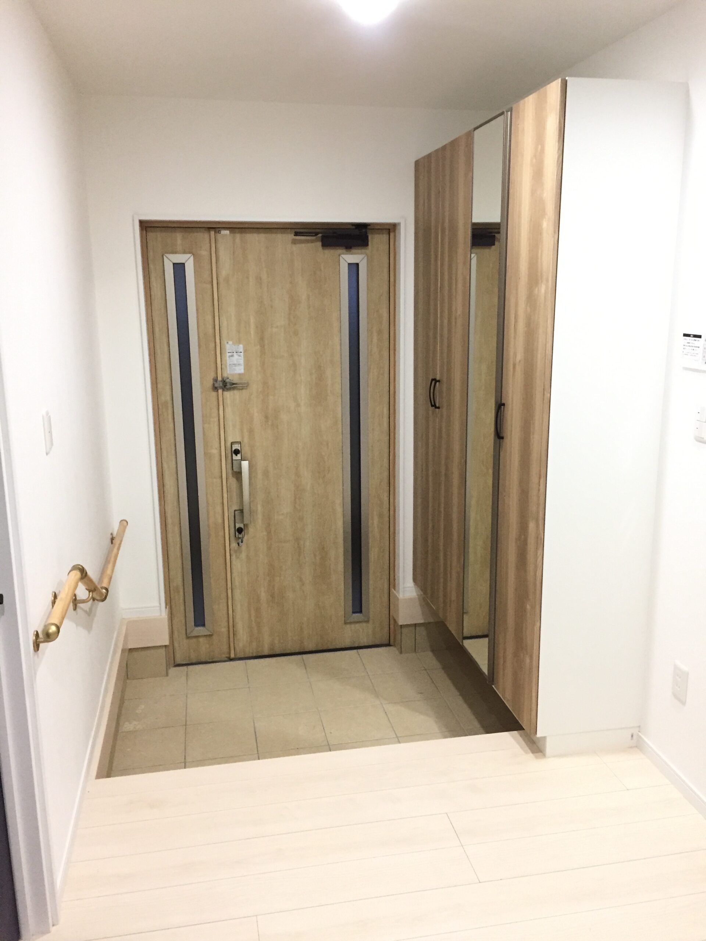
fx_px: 789
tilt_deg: -12.5
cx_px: 353
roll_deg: +0.7
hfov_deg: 48.2
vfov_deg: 61.7
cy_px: 470
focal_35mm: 29
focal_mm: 4.15
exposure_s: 1/30
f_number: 2.2
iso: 200
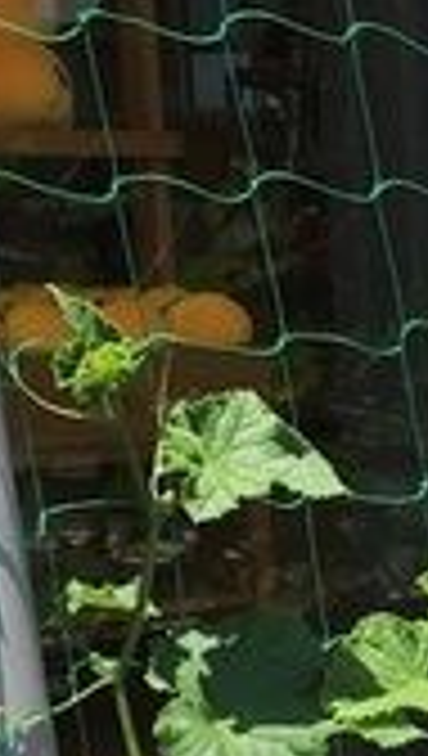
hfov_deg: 7.3
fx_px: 3075
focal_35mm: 153
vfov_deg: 13.7
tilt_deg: -11.7
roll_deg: -0.3
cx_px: 1156
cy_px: 893
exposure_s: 1/1012
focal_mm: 4.15
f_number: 2.2
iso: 25
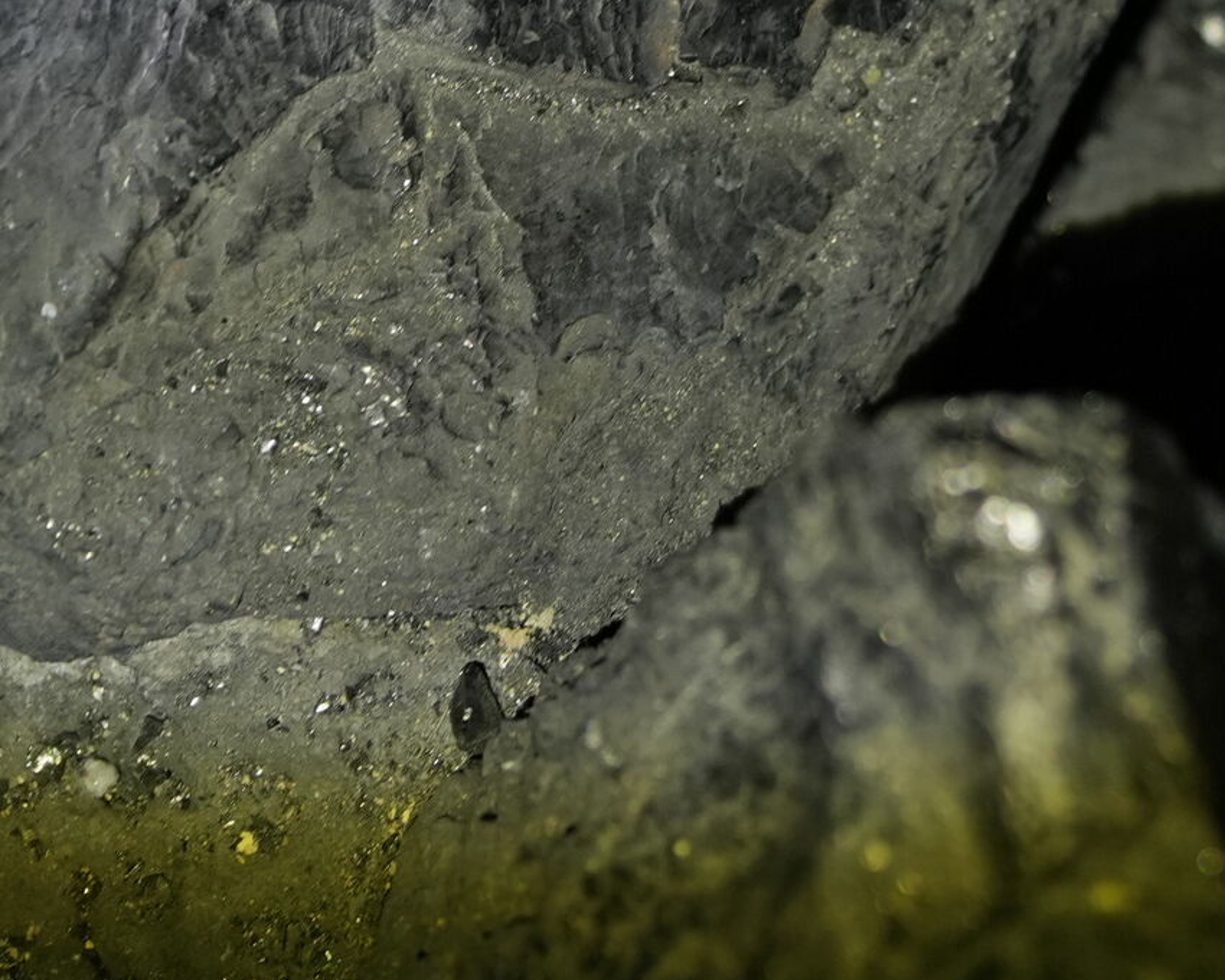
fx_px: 6055
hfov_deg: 11.5
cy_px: -797
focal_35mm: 167
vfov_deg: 8.9
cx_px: 323
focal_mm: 35
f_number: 2.8
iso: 500
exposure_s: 1/40
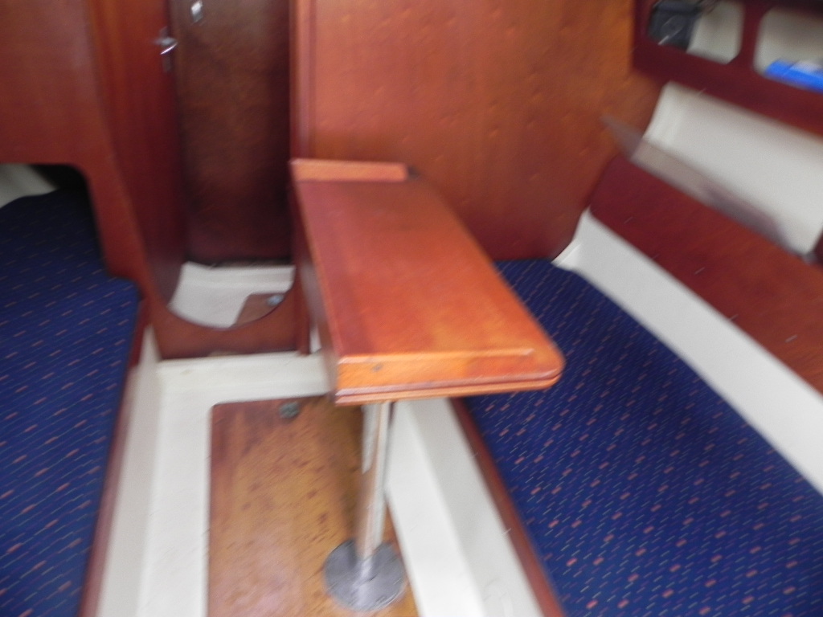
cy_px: 308
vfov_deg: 53.1
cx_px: 412
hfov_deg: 67.3
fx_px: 618
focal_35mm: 26
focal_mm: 4.6
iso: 160
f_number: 3.2
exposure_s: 1/56
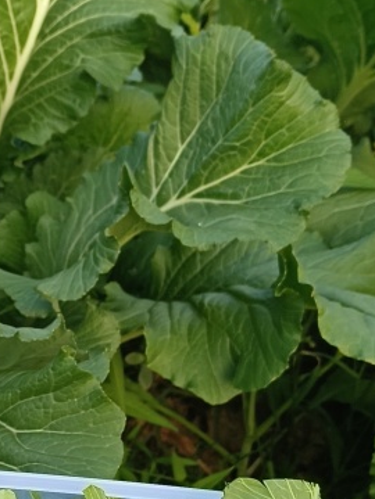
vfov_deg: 24.1
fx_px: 1156
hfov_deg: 17.9
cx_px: -18
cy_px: 394
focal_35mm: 80
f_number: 1.9
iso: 149
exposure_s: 1/100
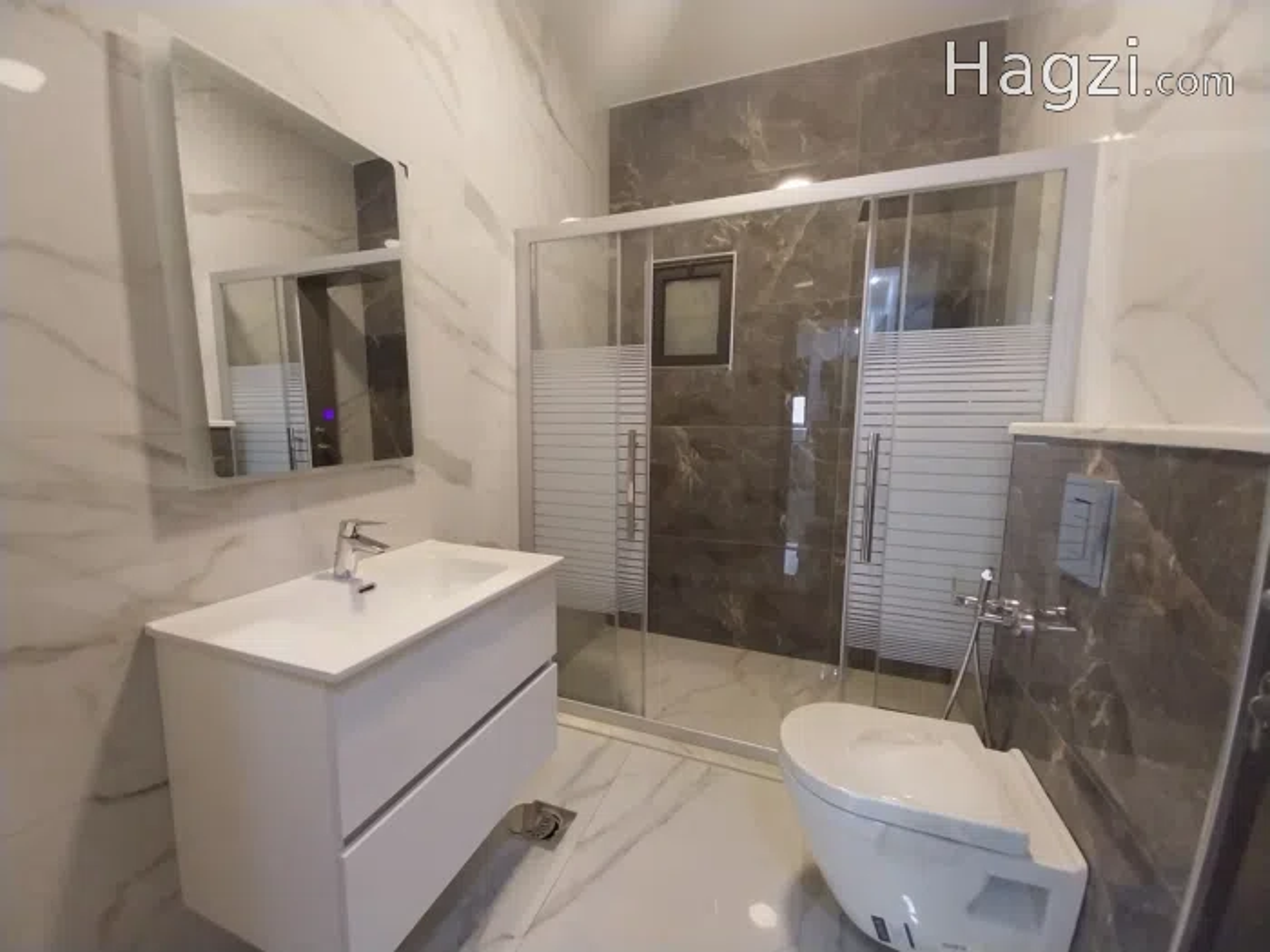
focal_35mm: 13
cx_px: 635
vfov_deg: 89.9
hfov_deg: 106.2
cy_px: 476
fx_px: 477
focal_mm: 1.3
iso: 250
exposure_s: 1/50
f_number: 2.2
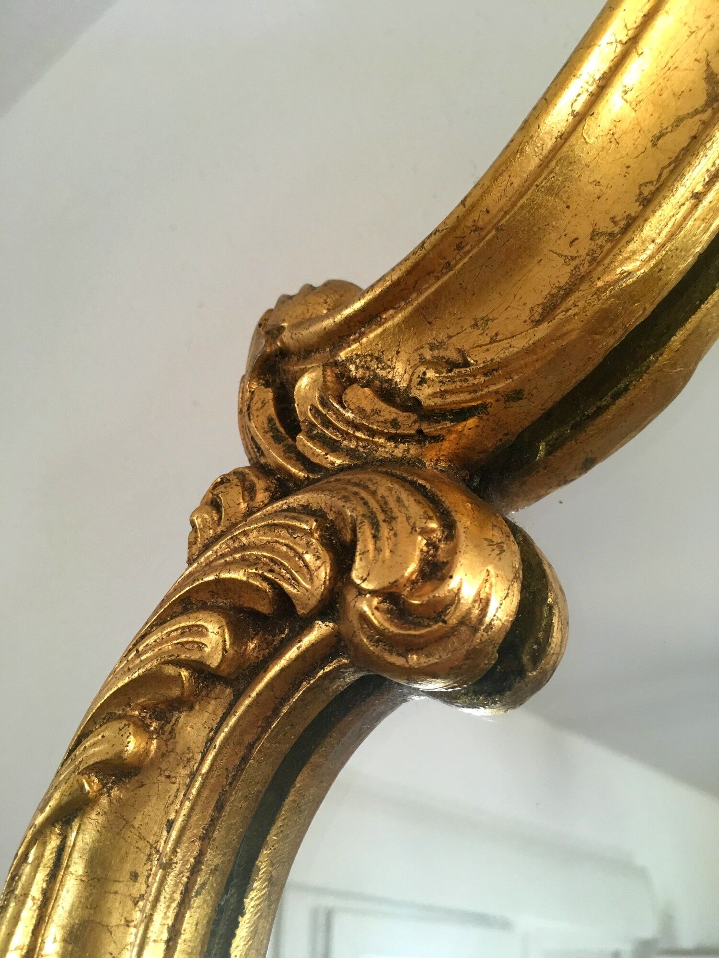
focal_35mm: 29
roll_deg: -2.7
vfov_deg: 61.7
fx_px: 803
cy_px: 479
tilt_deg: +33.6
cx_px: 360
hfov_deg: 48.2
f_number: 2.2
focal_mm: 4.15
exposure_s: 1/33
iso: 125
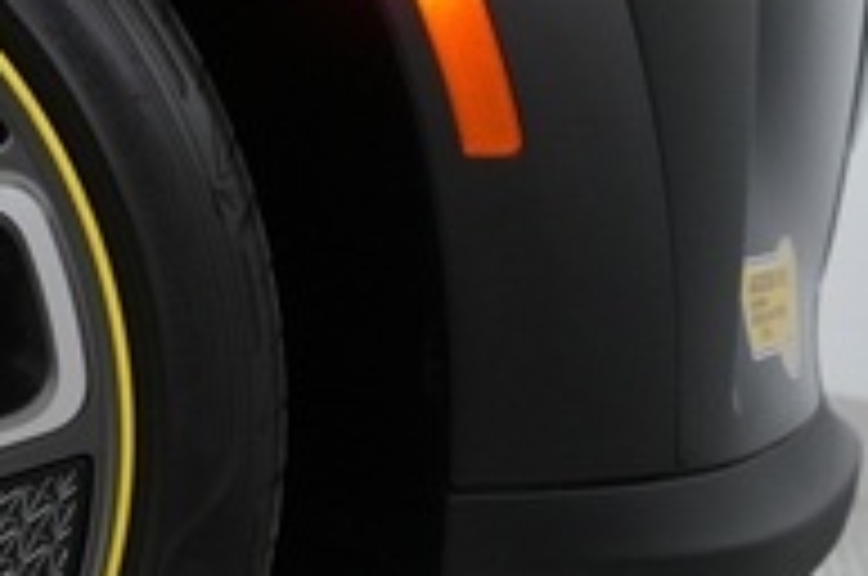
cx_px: -445
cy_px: 396
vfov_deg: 14.6
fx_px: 2239
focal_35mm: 93
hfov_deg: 19.1
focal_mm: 28
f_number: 4.5
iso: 3200
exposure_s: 1/100
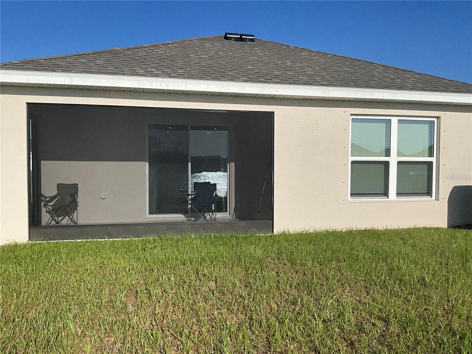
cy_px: 177
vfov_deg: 48.2
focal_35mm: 29
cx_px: 236
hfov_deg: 61.7
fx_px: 395
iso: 25
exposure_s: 1/3534
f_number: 1.8
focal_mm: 3
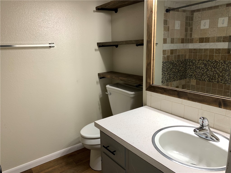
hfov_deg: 67.3
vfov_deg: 53.1
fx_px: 174
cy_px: 86
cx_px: 116
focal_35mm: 26
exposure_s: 1/60
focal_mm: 4.25
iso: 100
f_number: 1.8
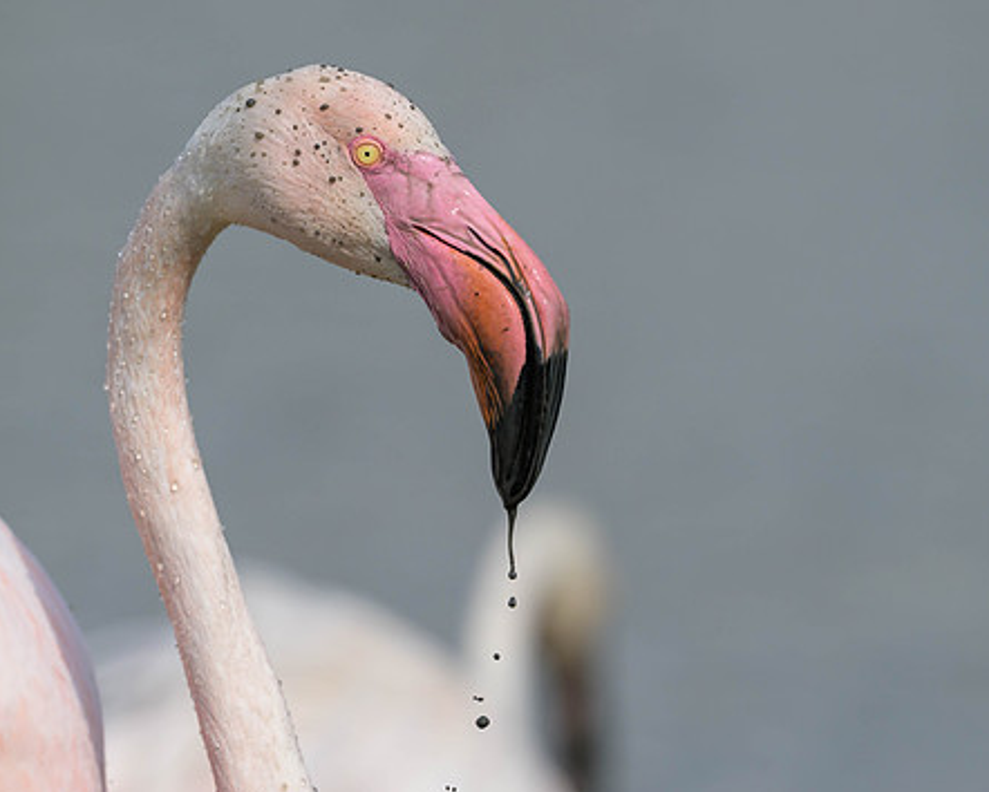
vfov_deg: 2.5
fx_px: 18449
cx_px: 494
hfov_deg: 3.1
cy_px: 464
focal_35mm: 630
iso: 560
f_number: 5
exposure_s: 1/8000
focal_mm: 400
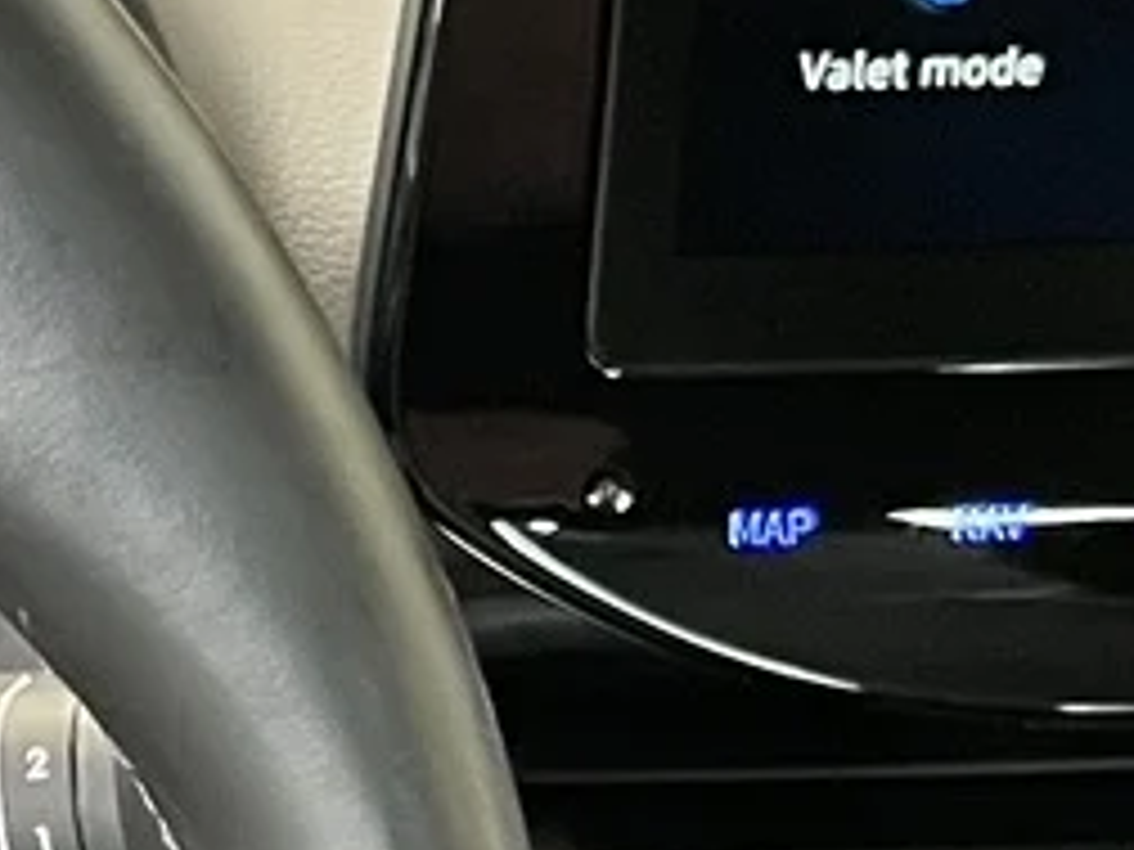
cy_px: 1273
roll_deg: -0.4
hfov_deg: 11.5
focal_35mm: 165
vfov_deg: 8.8
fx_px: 5405
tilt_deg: -30.8
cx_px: -594
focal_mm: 5.1
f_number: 1.6
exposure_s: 1/50
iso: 500
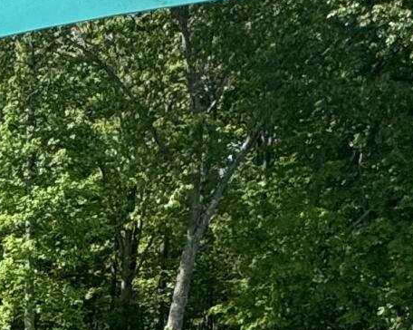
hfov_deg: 16.3
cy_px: 578
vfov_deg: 15.0
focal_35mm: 90
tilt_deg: -13.3
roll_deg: +2.3
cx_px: -418
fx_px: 1099
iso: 40
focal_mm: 2.22
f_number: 2.2
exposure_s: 1/1078
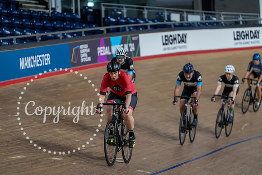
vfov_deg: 7.9
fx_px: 1259
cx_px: 131
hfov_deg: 11.9
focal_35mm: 173
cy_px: 88
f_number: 2.8
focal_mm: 173
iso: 3200
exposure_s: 1/1000
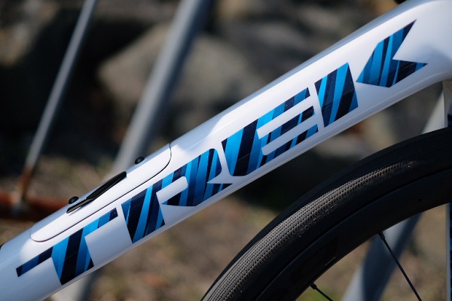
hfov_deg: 37.5
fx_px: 665
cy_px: 150
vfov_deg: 25.5
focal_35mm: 53
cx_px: 226
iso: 800
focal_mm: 35
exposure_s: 1/28000
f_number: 1.4
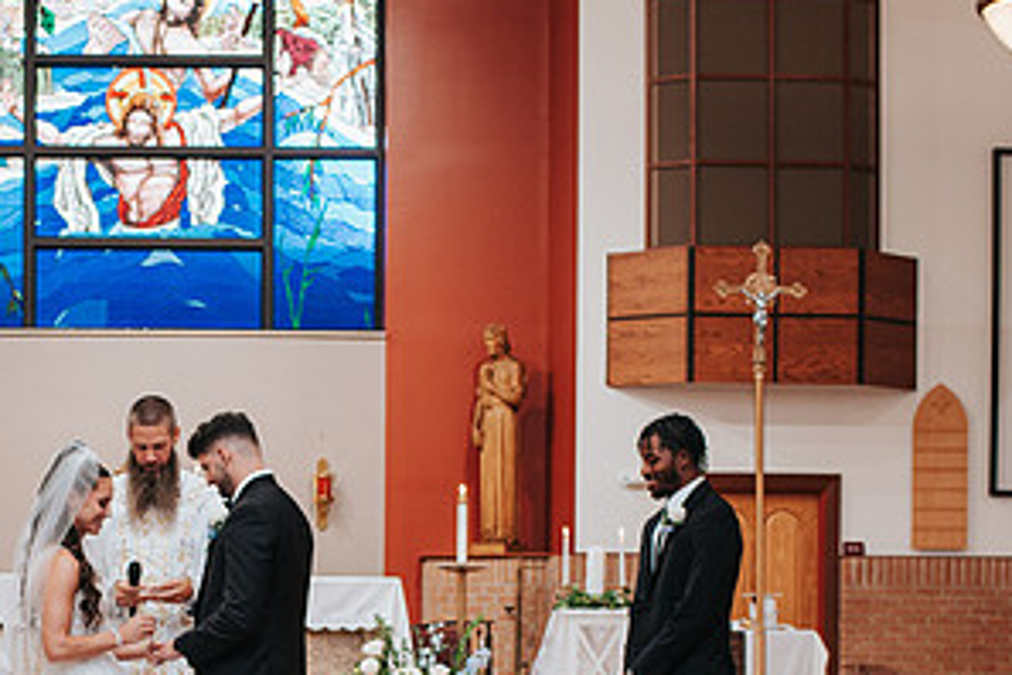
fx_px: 2614
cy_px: 729
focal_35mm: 93
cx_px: 138
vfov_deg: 14.4
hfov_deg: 21.5
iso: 500
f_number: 2.8
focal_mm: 35
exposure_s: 1/125
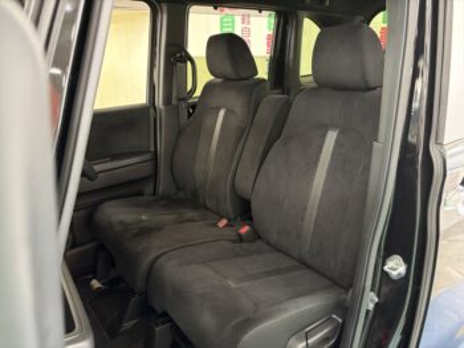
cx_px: 232
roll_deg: +2.2
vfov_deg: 53.1
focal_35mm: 26
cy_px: 174
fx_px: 349
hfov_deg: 67.3
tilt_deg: -16.5
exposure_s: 1/25
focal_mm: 5.96
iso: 500
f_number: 1.6
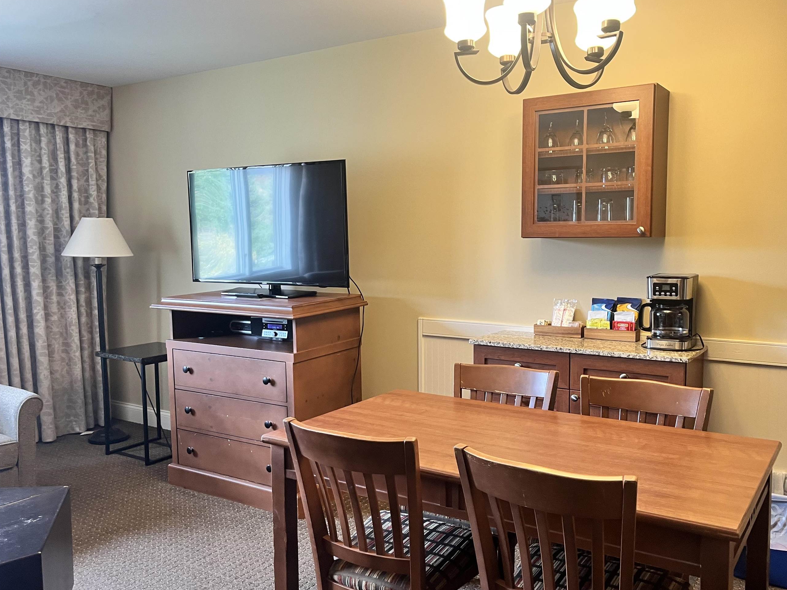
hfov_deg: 58.3
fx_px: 705
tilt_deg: -5.5
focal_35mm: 31
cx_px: 406
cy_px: 303
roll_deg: +0.0
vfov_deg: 45.4
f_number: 1.6
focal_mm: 5.1
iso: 100
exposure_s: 1/60
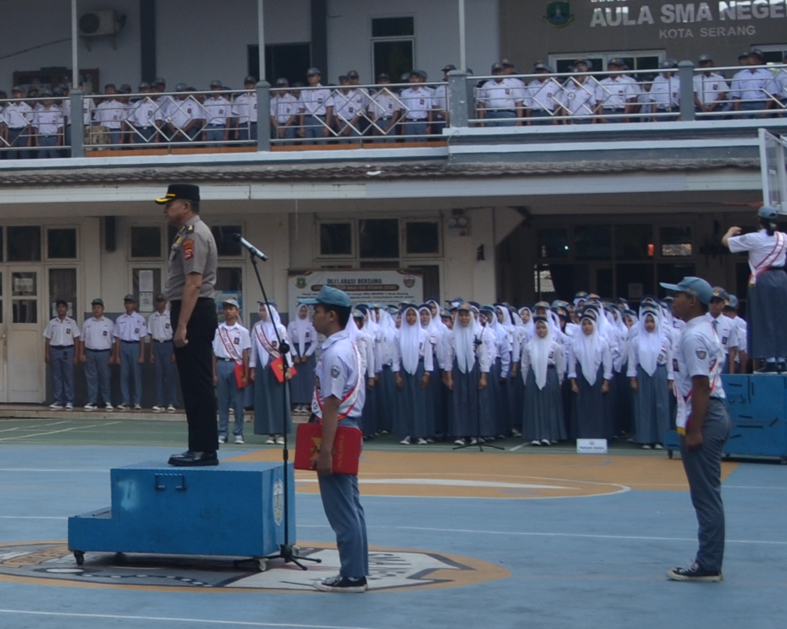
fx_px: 2632
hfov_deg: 15.3
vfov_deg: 13.5
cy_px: 49
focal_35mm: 113
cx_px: -487
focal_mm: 22
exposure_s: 1/160
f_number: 6.3
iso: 100
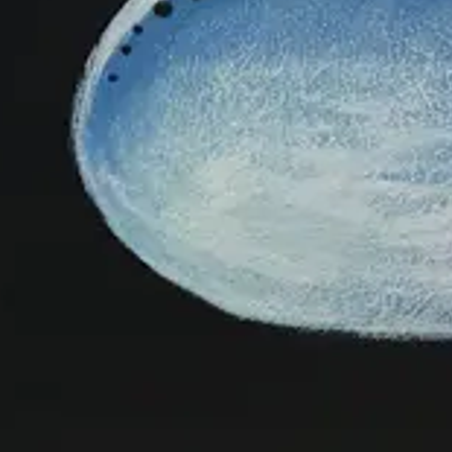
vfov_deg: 10.2
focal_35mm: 169
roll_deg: +0.4
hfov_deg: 9.7
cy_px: -38
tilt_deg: -33.9
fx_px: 2497
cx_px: -405
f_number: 2.2
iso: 32
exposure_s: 1/17
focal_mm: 4.15
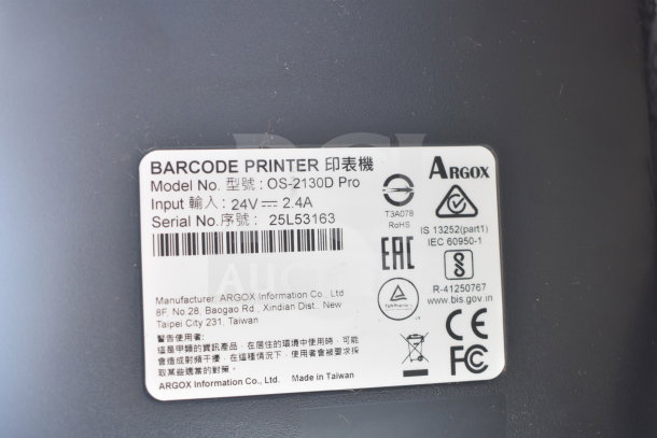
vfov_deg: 29.0
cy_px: 219
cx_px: 328
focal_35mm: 46
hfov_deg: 42.3
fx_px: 849
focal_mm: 31
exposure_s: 1/50
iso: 720
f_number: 4.2
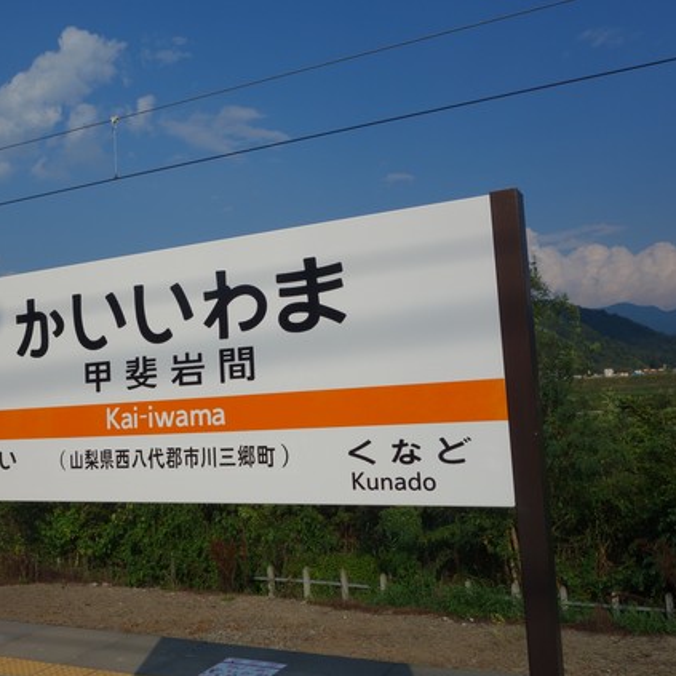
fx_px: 795
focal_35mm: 36
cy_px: 340
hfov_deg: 45.0
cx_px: 198
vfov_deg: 46.0
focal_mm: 10.4
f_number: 7.1
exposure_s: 1/800
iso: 125
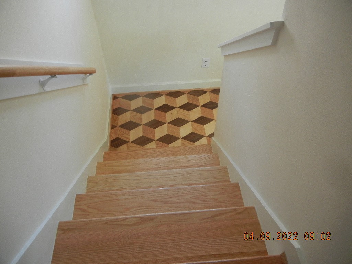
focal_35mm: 30
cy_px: 132
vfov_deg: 46.8
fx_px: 305
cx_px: 176
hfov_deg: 60.0
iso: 320
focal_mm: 5.4
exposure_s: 1/30
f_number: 3.5
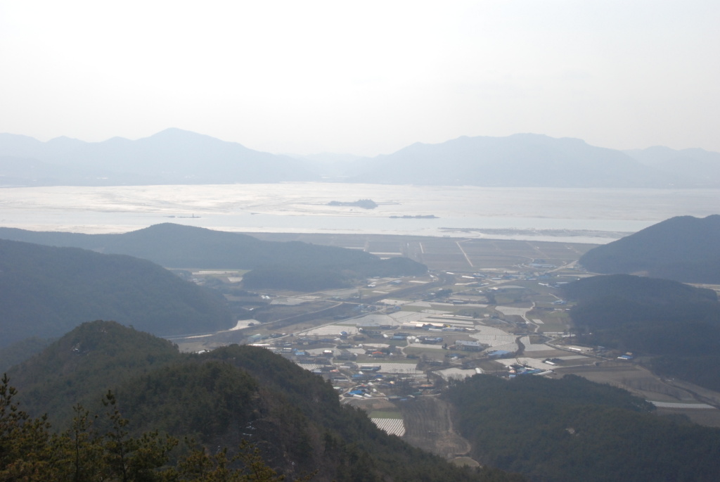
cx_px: 360
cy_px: 241
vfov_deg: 25.8
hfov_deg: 37.8
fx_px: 1051
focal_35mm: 52
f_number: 16
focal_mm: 35
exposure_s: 1/1000
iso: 800
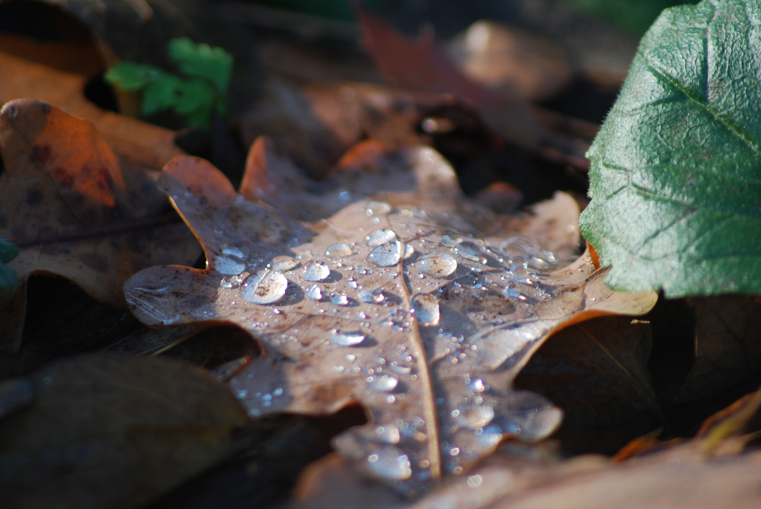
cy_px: 254
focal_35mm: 450
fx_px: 9524
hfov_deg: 4.6
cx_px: 380
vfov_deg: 3.1
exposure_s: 1/50
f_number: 5.6
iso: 100
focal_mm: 300
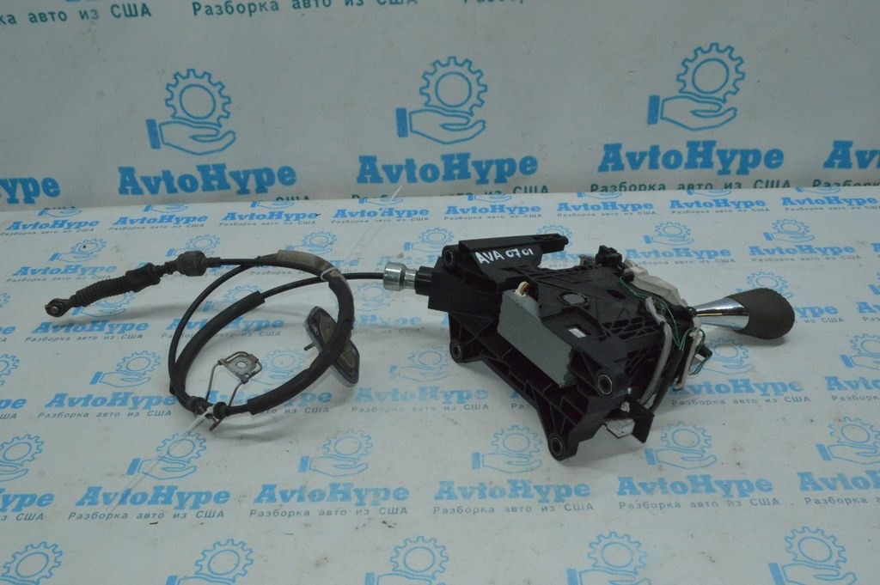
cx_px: 440
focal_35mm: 33
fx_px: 806
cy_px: 292
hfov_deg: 57.3
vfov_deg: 39.9
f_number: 16
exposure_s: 1/200
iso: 5000
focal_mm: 22
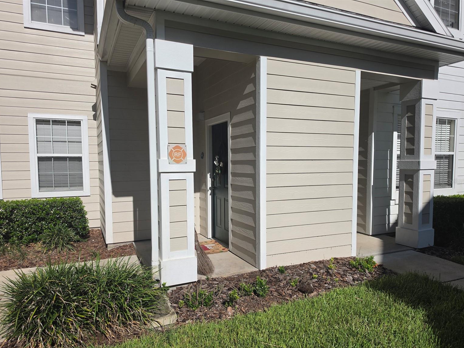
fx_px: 322
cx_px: 233
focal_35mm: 24
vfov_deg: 56.8
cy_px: 181
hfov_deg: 71.6
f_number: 1.4
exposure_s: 1/7939
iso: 32
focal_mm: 6.5
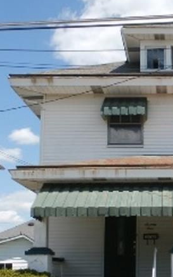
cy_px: 183
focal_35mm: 66
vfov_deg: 30.9
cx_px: 191
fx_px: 498
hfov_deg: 18.9
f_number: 3.4
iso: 100
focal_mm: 6
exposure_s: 1/1000
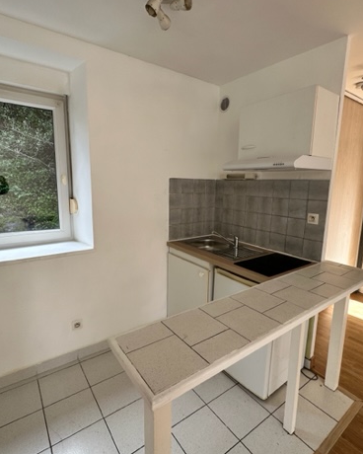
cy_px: 226
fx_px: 255
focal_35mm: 19
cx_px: 185
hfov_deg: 70.8
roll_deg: -1.1
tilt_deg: -10.1
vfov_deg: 83.3
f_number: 2.2
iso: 64
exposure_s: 1/99
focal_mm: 2.22
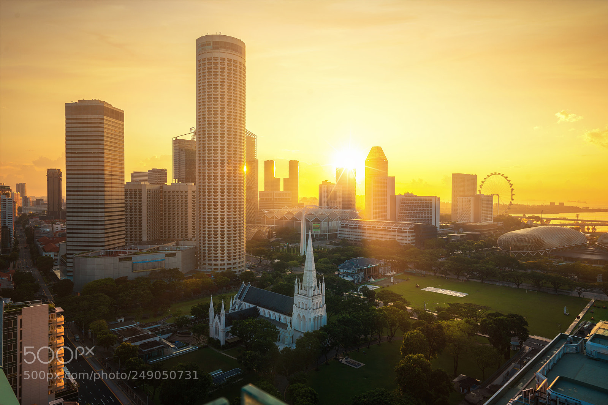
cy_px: 202
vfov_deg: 55.1
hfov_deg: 76.1
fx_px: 388
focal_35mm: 23
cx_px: 304
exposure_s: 1/160
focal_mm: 23
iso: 100
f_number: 8
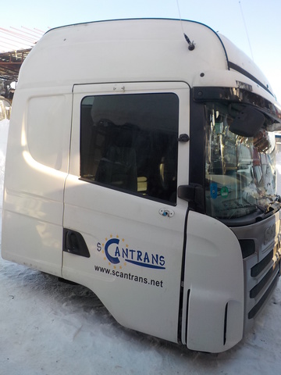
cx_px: 140
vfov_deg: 60.0
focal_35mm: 30
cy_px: 188
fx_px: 325
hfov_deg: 46.8
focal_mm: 4.1
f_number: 3.3
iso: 125
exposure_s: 1/400
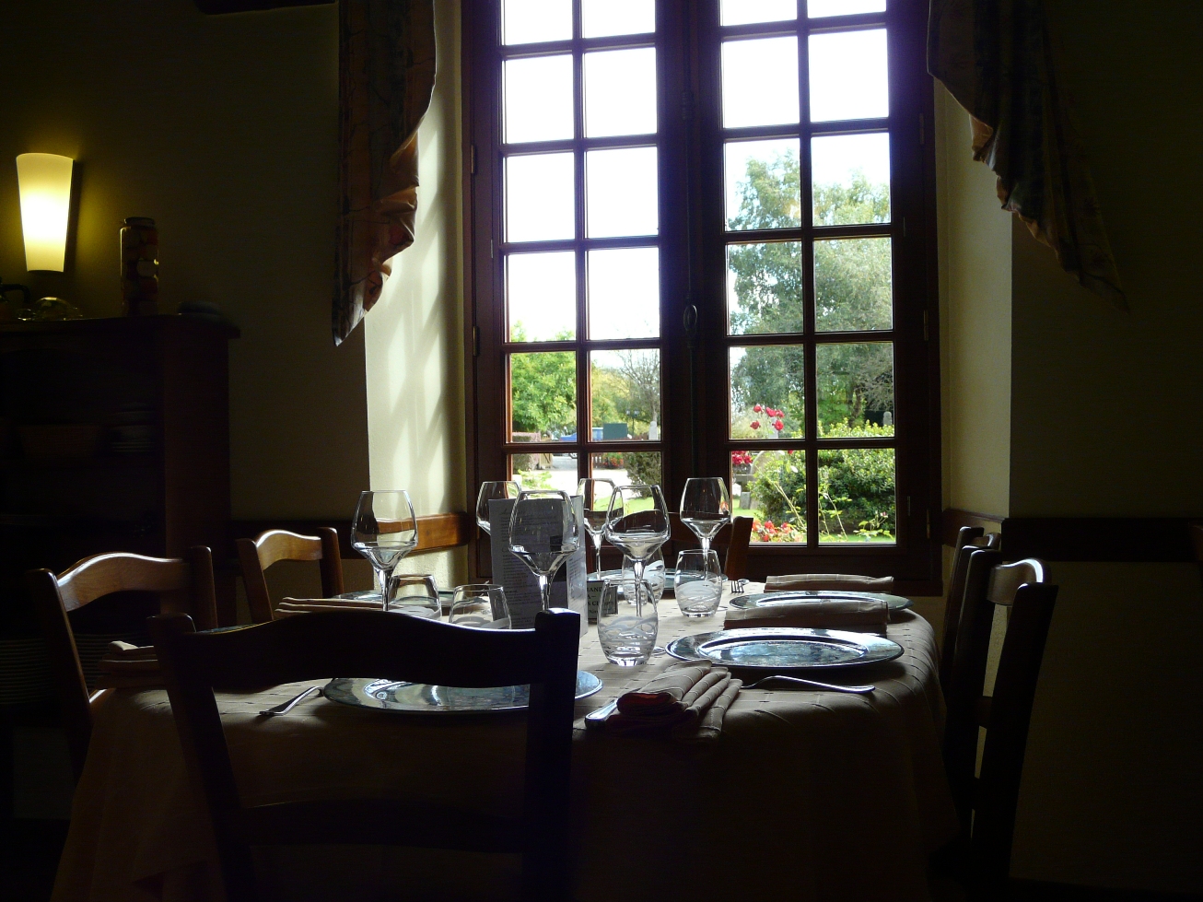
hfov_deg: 55.4
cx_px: 602
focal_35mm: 33
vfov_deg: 42.9
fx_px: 1147
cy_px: 451
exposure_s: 1/160
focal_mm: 5.5
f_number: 2.8
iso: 160
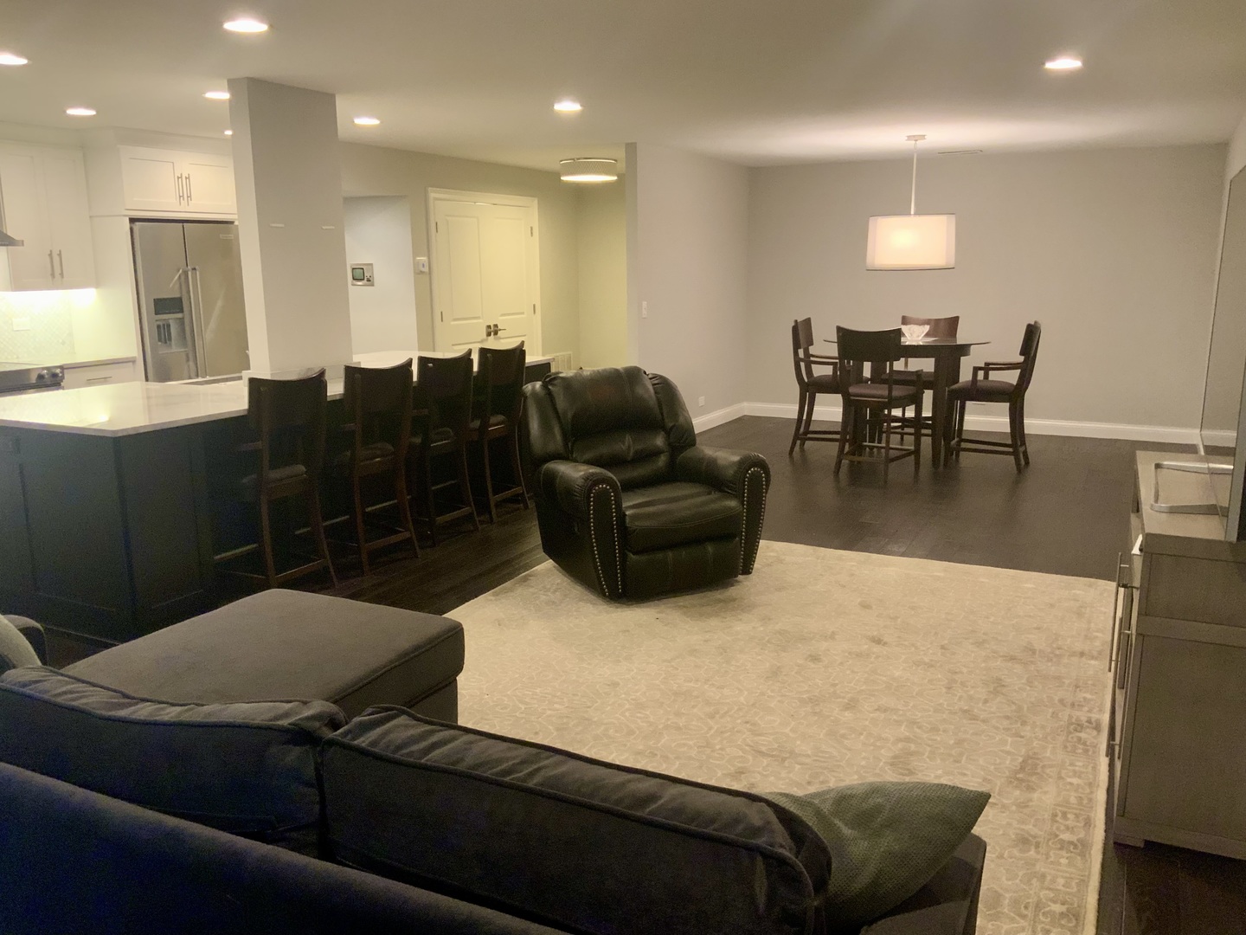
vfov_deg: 48.2
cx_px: 623
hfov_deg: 61.7
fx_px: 1044
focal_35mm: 29
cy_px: 468
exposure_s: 1/60
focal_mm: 3
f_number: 1.8
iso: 250
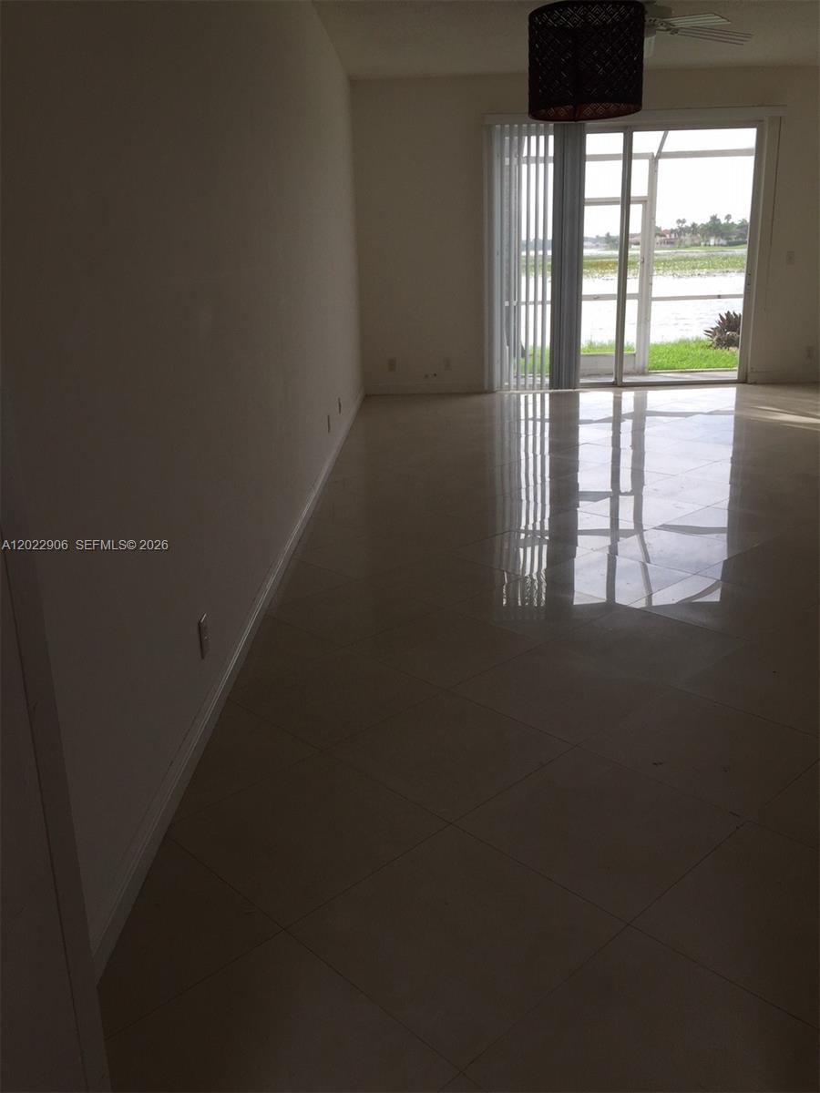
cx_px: 410
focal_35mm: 29
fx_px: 916
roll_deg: +2.4
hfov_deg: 48.2
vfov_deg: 61.7
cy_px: 546
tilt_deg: -16.4
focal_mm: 4.15
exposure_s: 1/408
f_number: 2.2
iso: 32
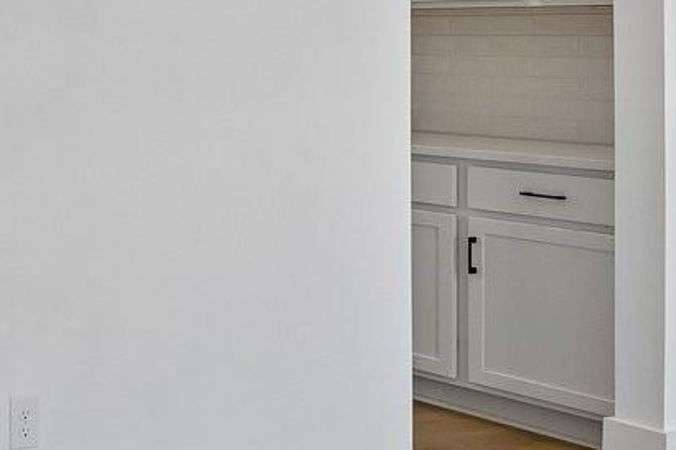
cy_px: 27
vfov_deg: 19.0
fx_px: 1314
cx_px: -505
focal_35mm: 70
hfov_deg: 20.9
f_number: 8
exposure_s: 1/15
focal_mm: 14
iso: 200
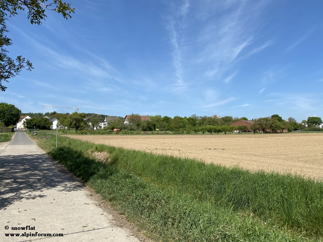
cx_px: 162
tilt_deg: +3.7
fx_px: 243
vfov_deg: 53.1
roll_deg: -1.0
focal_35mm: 26
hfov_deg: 67.3
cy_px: 121
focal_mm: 4.25
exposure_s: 1/3413
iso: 32
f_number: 1.8
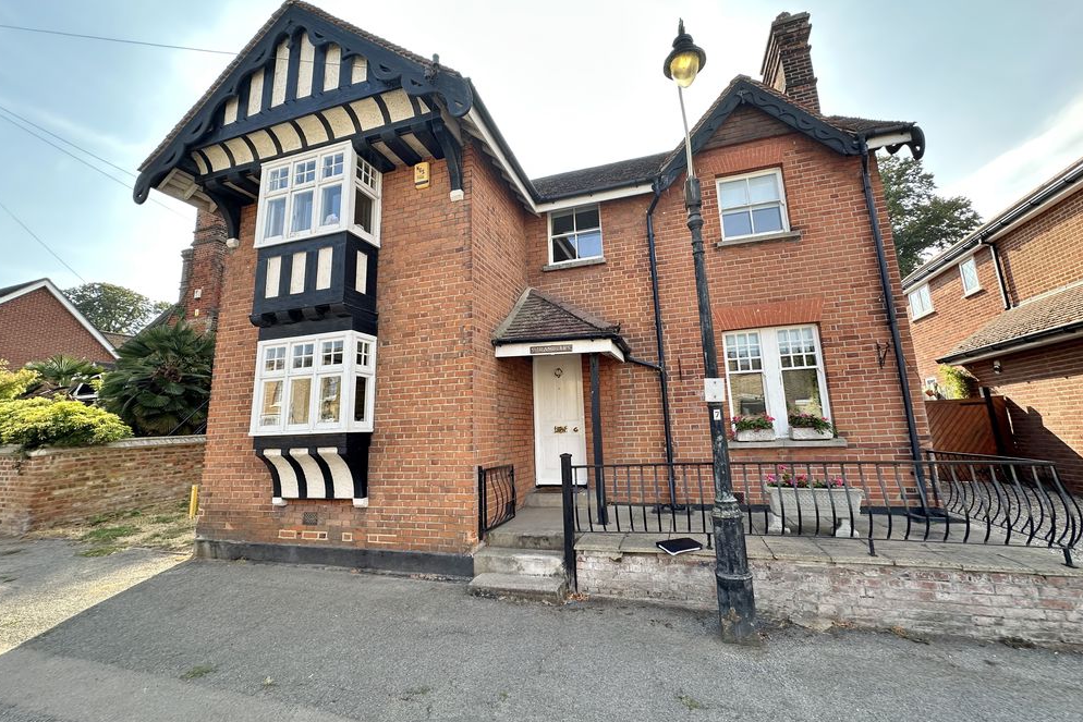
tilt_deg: +10.8
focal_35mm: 15
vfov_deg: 77.3
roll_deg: +2.6
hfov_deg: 100.4
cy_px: 347
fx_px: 451
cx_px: 543
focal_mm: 2.22
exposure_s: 1/337
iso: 40
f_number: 2.2
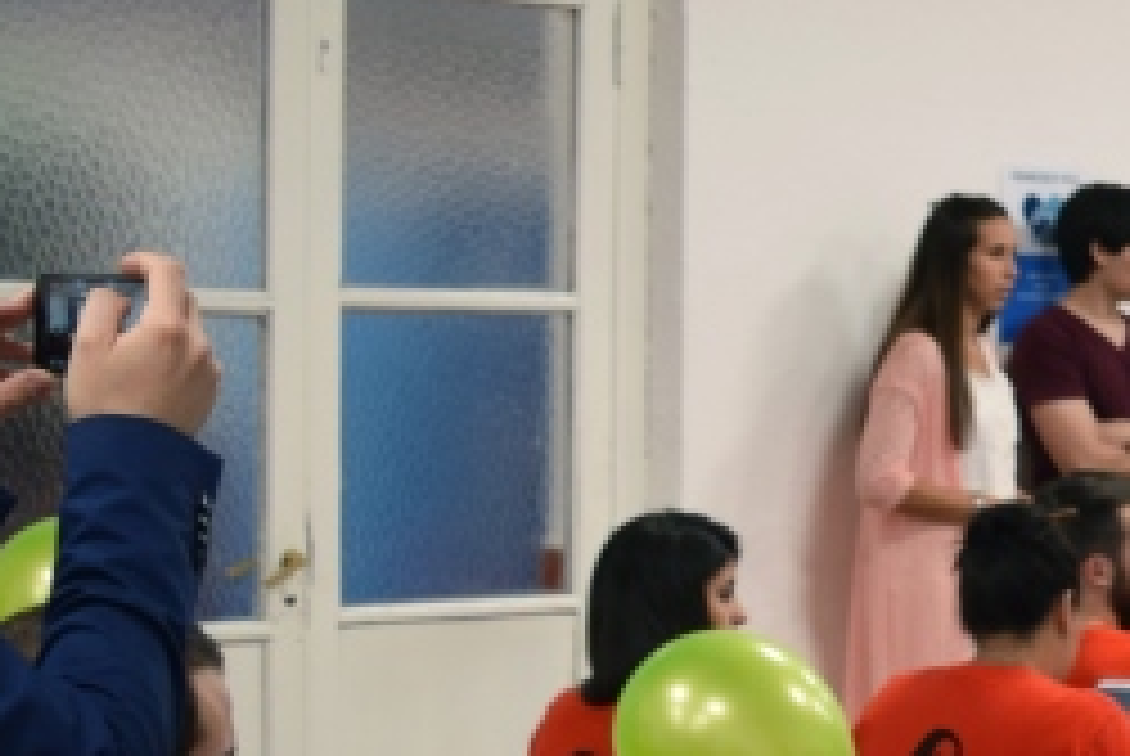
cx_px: 1796
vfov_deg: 12.4
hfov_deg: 16.5
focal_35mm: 110
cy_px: 718
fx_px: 3457
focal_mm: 18
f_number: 4
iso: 450
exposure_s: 1/60
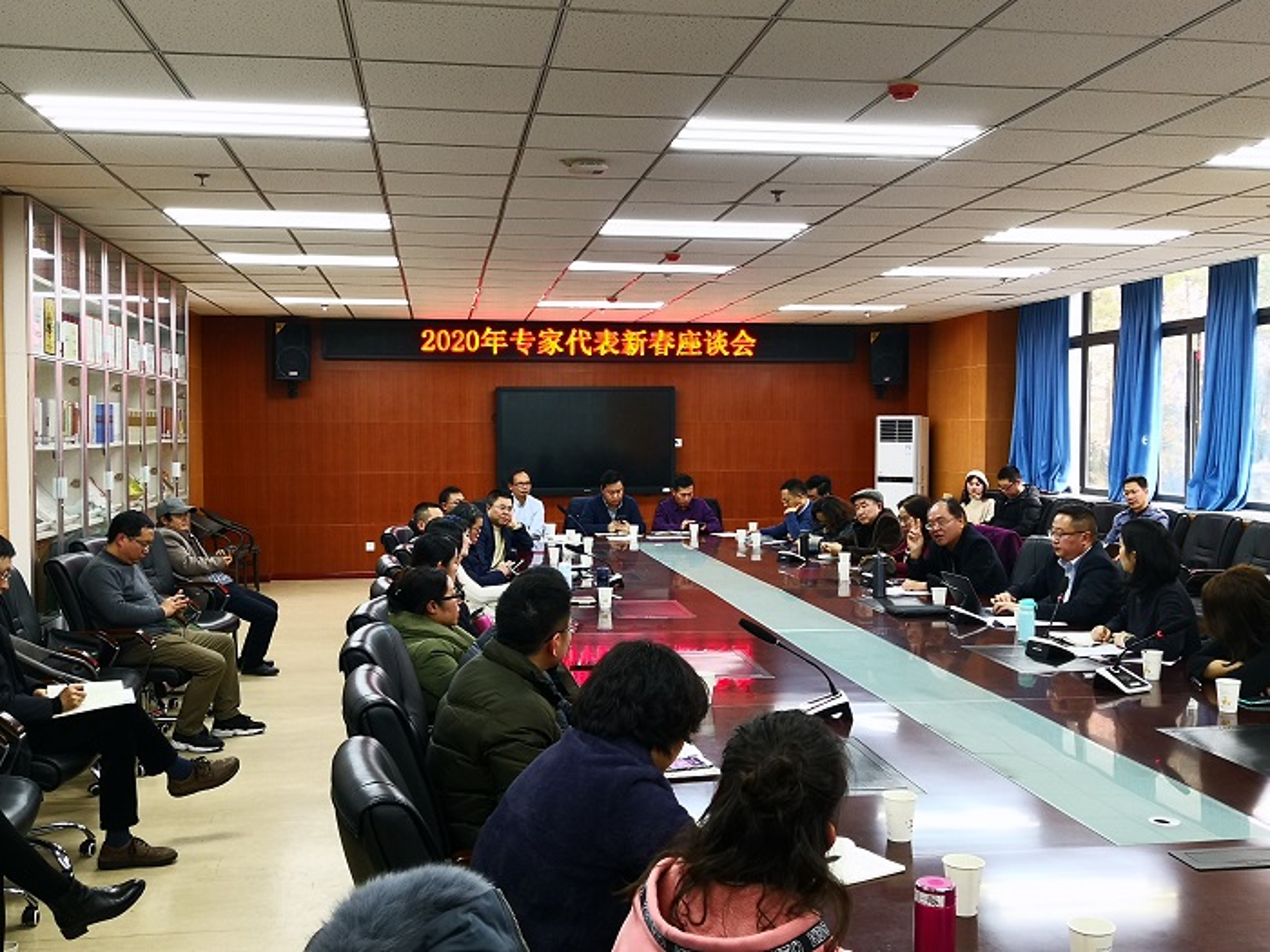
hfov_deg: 55.4
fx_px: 1211
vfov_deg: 42.9
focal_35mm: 33
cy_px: 476
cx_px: 635
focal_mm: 3.95
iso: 160
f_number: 1.6
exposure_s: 1/50
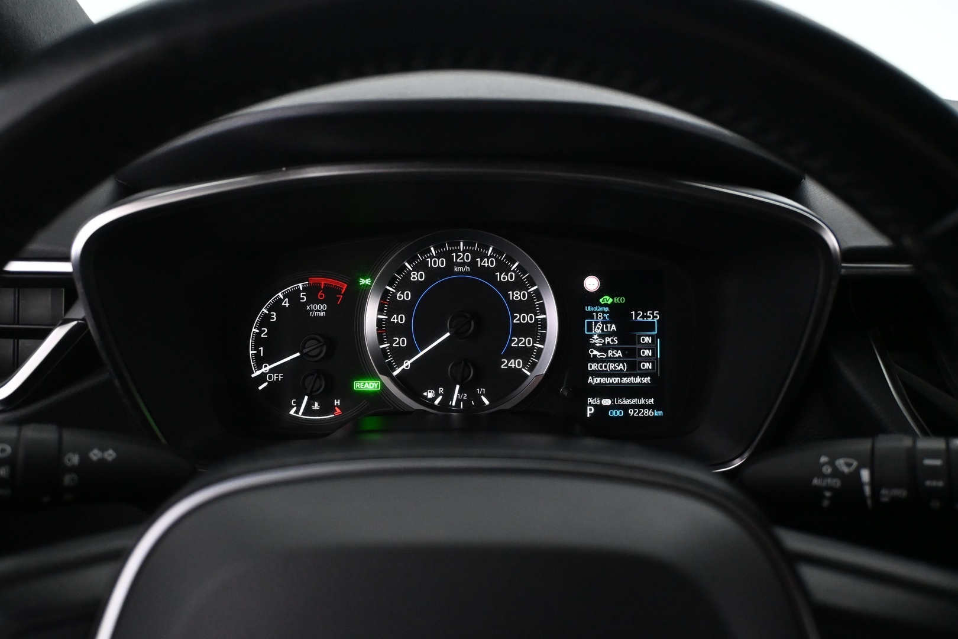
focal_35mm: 28
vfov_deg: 45.7
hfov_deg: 64.6
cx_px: 479
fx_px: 758
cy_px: 320
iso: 4000
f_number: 3.8
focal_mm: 19
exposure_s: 1/60
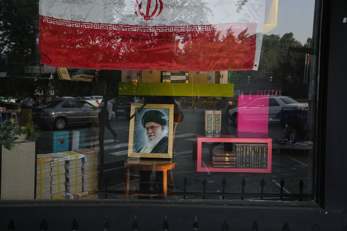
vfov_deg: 37.8
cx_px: 174
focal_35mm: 35
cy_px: 116
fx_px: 337
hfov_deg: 54.4
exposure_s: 1/400
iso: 640
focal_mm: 35
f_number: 3.5
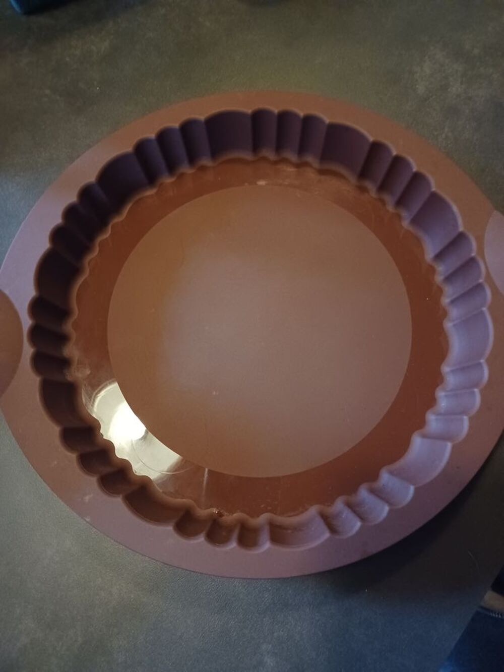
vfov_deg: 69.4
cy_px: 336
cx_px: 252
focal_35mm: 25
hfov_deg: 54.9
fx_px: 485
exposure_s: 1/11.1
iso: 2500
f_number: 1.8
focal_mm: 4.6
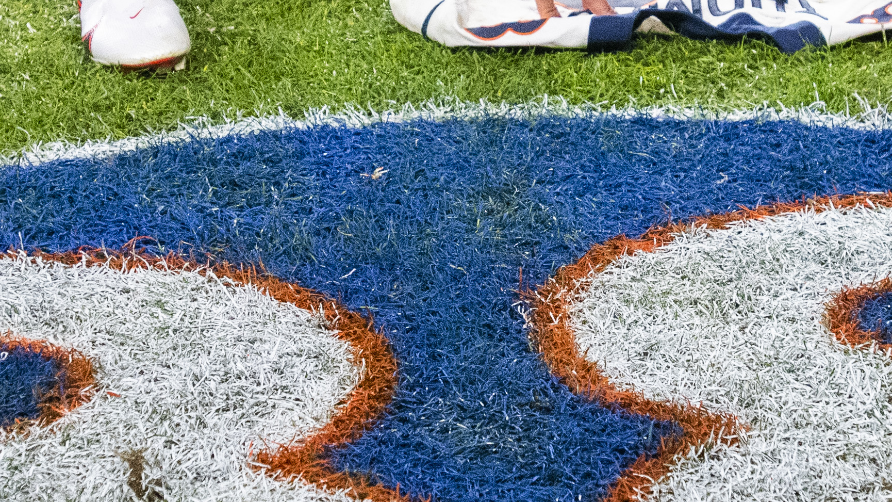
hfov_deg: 14.3
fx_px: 3548
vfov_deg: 8.0
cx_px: 471
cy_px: -30
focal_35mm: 150
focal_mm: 30
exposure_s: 1/1600
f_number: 4.5
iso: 2000
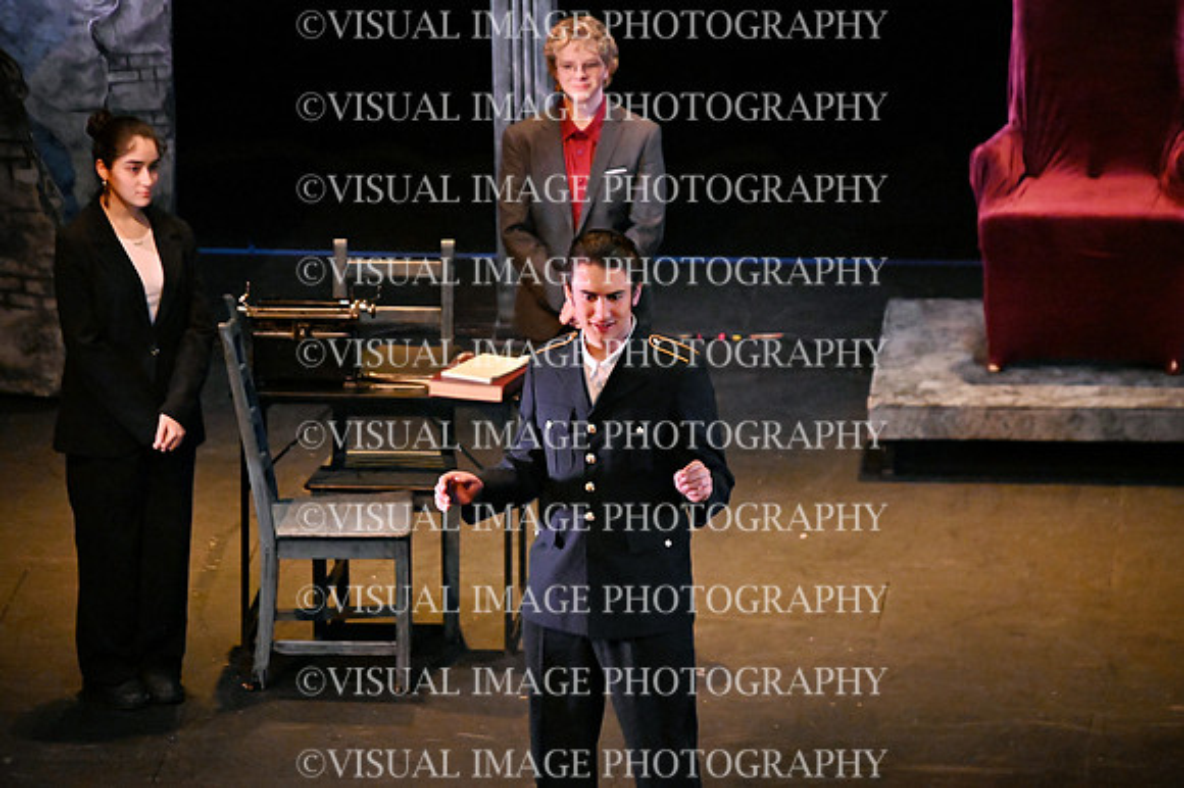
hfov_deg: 6.4
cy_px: 394
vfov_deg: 4.3
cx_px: 592
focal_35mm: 320
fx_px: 10518
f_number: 6.3
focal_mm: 320
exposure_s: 1/125
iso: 16000
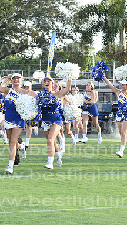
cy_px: 112
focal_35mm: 204
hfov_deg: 5.9
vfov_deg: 10.6
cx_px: 106
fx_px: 1221
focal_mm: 86
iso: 400
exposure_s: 1/500
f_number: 5.6
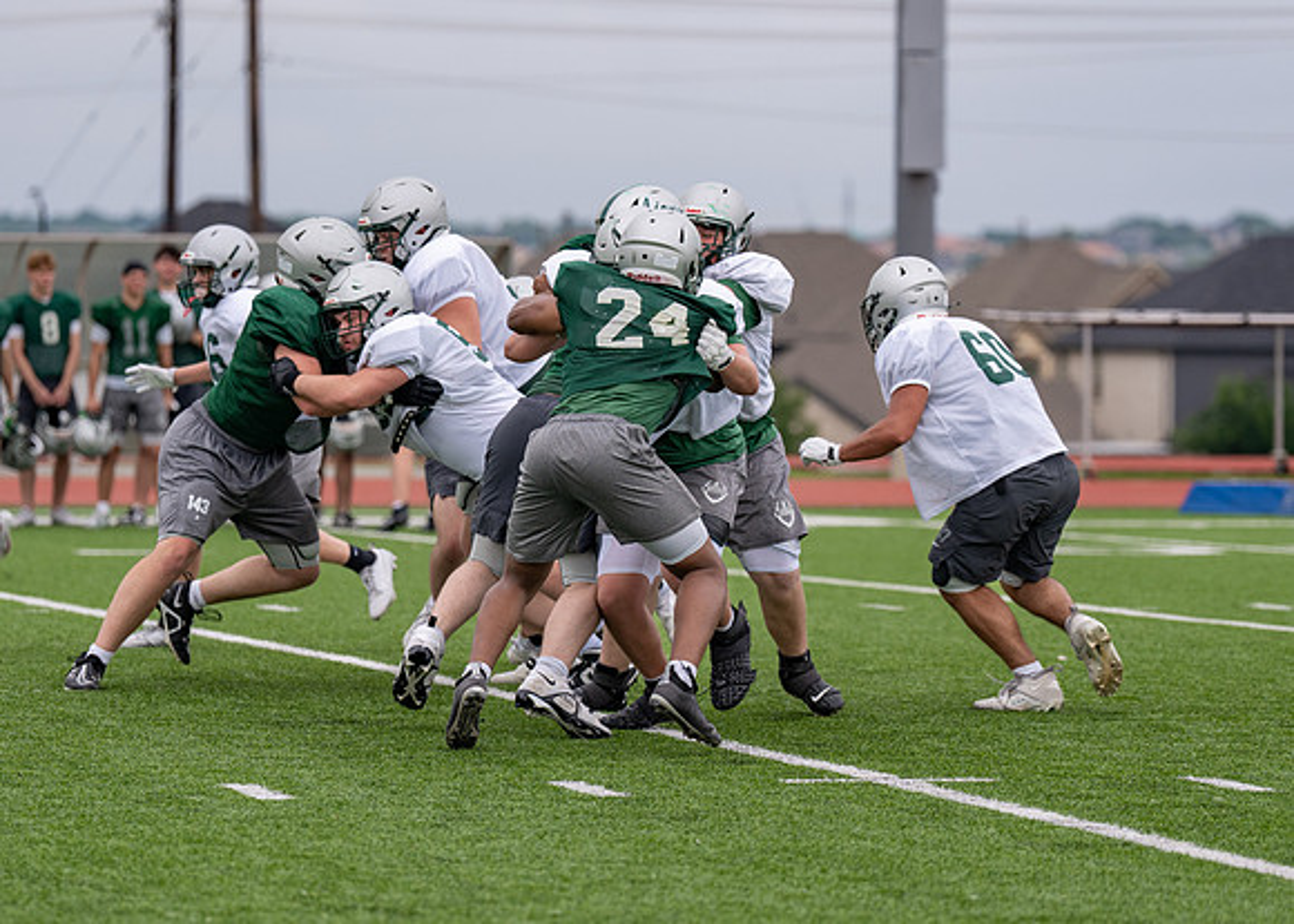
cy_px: 511
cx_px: 654
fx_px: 7469
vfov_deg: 7.1
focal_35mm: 203
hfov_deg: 9.9
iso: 200
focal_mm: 142
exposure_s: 1/3200
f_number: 2.8
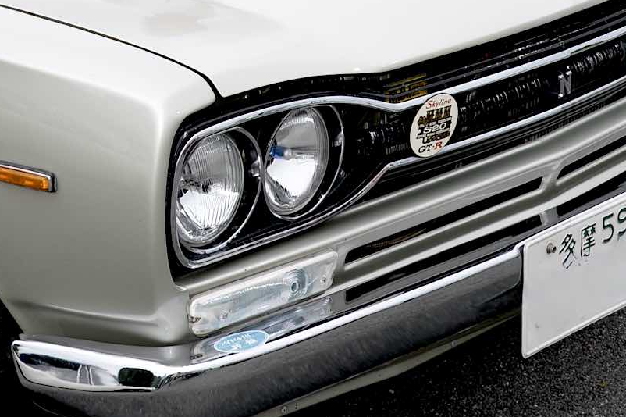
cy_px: -104
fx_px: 1912
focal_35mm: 110
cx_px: 22
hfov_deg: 18.2
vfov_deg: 12.1
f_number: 8
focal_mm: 32
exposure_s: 1/200
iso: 200
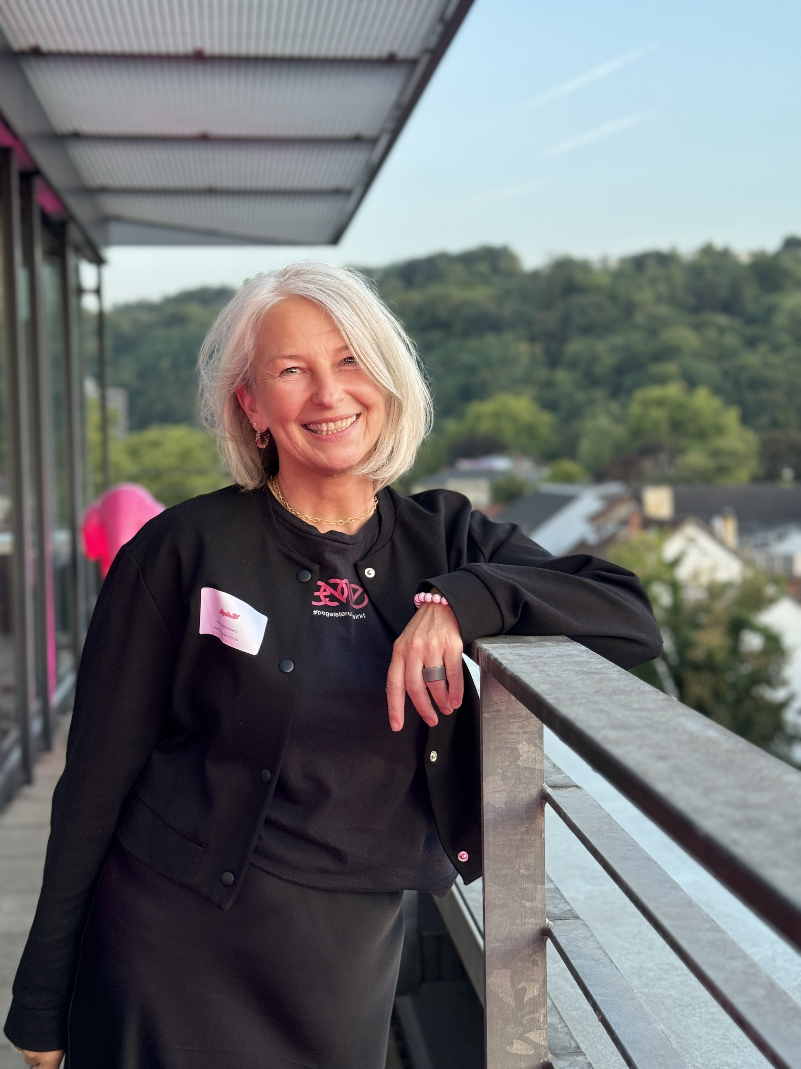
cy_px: 534
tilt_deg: -2.8
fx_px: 1481
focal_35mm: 48
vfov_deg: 39.7
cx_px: 400
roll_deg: -0.2
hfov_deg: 30.3
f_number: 1.78
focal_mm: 6.76
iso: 100
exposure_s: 1/68
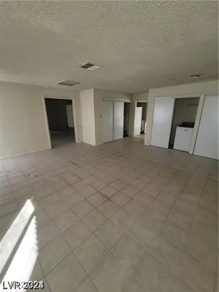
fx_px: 110
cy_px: 146
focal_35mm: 13
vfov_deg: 106.2
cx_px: 110
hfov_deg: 89.9
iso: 80
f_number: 2.2
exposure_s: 1/120
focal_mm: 2.2
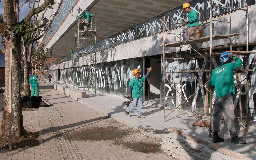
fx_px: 265
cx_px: 125
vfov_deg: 33.5
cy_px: 69
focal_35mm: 38
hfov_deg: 51.5
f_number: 6.3
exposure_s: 1/412
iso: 100
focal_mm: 8.9
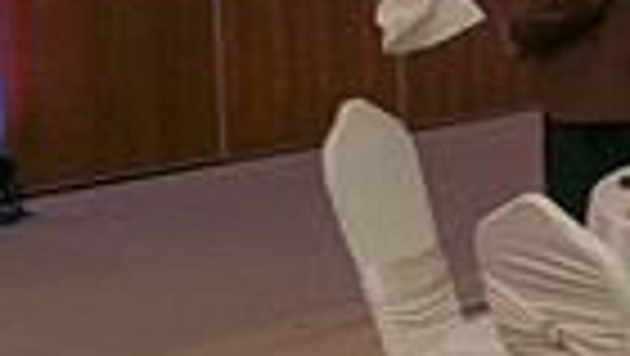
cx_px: 1220
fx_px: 2324
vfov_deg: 8.7
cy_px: 228
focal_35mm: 139
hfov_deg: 13.5
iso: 2500
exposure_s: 1/160
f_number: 3.5
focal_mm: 32
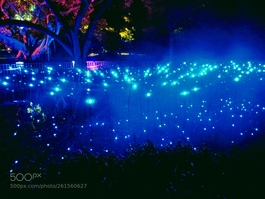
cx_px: 132
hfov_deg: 67.3
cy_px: 100
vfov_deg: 53.1
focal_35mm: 26
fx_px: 199
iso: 3787
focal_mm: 4.67
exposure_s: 1/15
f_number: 2
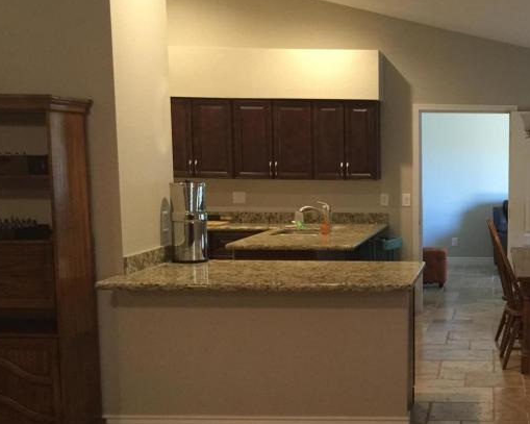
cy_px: 279
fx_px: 894
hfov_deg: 31.4
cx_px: 485
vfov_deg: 26.5
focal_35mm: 57
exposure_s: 1/15
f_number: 2.2
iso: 125
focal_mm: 4.15
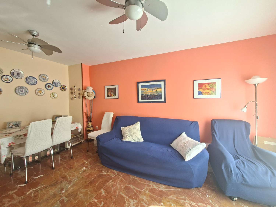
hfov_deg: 106.2
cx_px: 138
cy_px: 104
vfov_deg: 89.9
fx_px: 104
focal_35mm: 13
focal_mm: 1.74
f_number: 2.2
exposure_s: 1/40
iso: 125
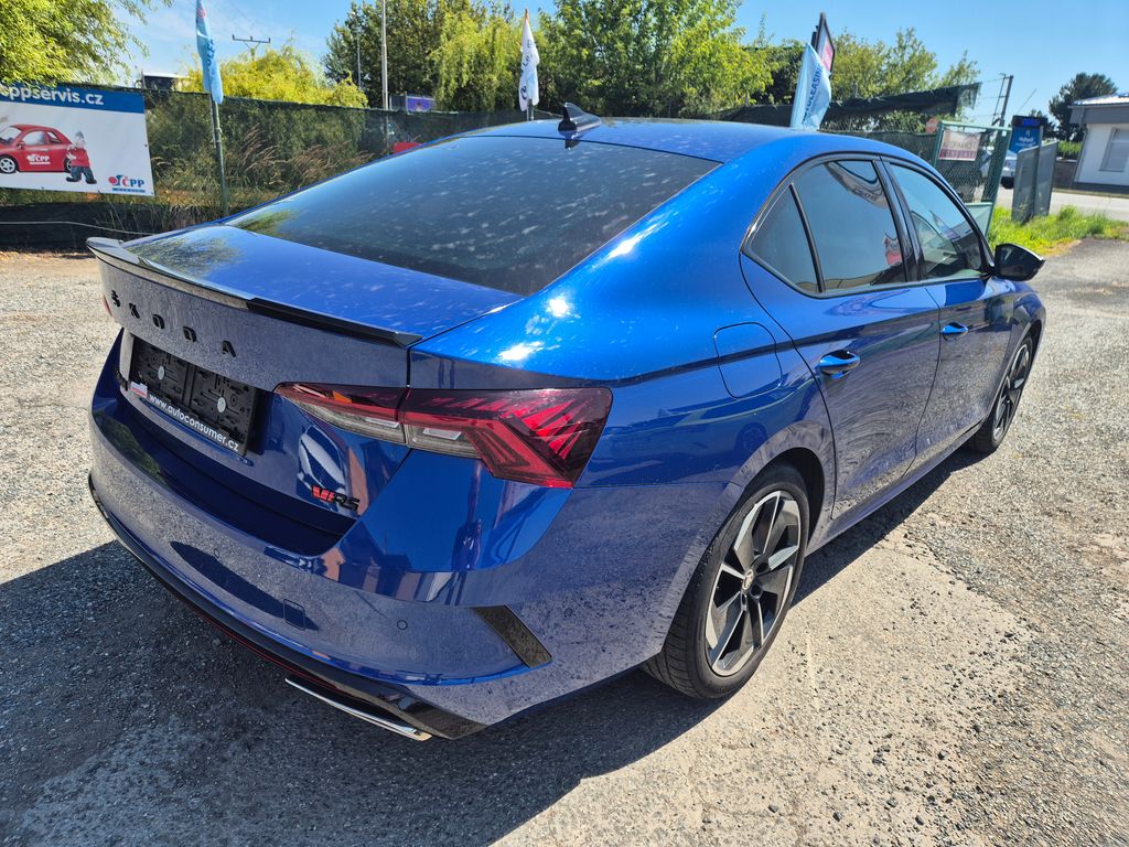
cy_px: 424
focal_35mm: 23
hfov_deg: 73.9
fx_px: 750
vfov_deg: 58.9
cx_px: 564
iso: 25
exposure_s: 1/1116
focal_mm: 5.4
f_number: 1.8
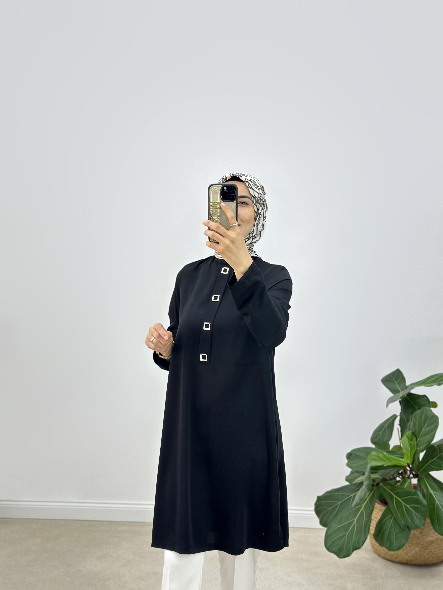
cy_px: 295
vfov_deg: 39.7
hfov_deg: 30.3
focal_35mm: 48
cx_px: 222
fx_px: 819
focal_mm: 6.86
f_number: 1.78
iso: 64
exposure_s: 1/154
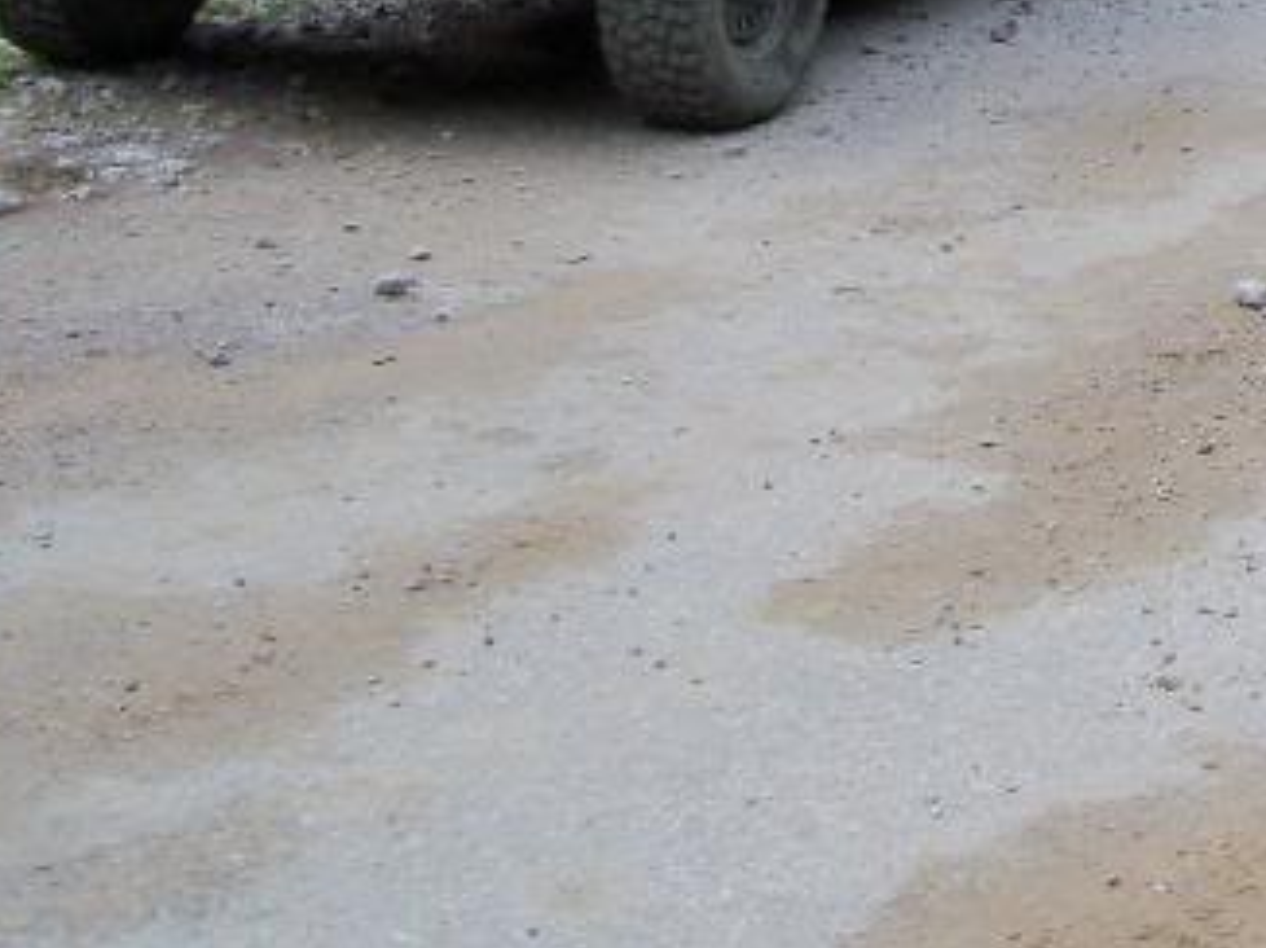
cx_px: 1829
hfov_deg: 16.5
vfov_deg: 12.9
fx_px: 4020
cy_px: -350
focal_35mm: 110
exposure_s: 1/320
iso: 80
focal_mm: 6.3
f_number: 3
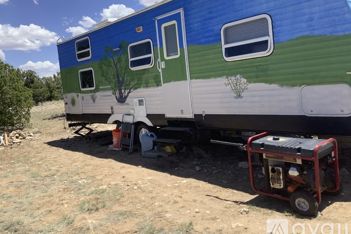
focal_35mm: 33
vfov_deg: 39.9
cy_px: 106
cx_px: 174
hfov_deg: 57.2
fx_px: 322
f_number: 2.4
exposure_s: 1/1018
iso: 25
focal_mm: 3.3
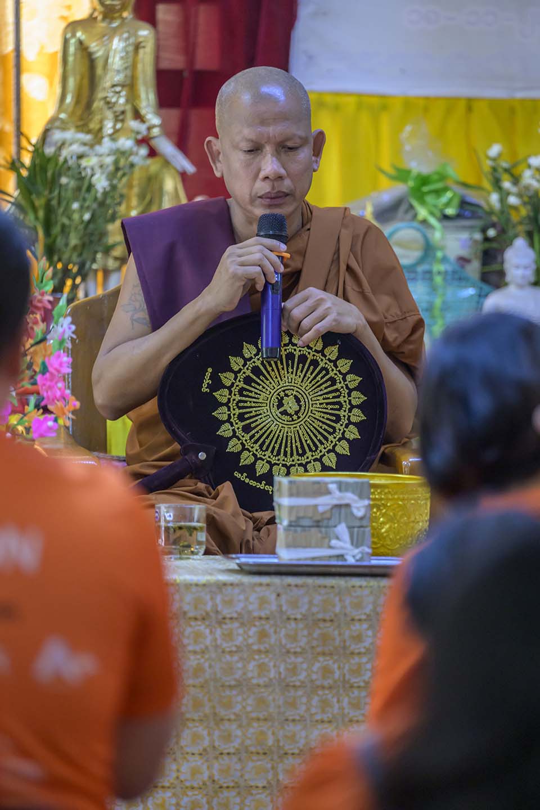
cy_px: 405
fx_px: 4500
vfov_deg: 10.3
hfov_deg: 6.9
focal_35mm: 200
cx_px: 270
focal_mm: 200
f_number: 2.8
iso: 2500
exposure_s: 1/320
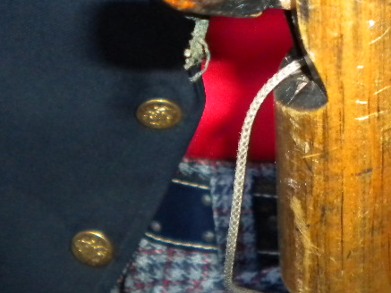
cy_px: -17
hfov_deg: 23.8
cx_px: 216
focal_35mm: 82
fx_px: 926
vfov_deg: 17.5
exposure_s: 1/30
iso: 400
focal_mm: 6.3
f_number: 3.1
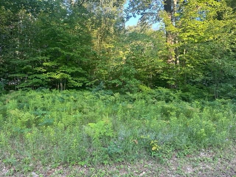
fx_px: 164
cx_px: 118
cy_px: 88
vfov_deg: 56.8
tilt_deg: -2.2
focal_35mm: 24
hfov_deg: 71.6
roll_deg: +1.0
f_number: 1.78
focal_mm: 6.86
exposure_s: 1/172
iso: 80
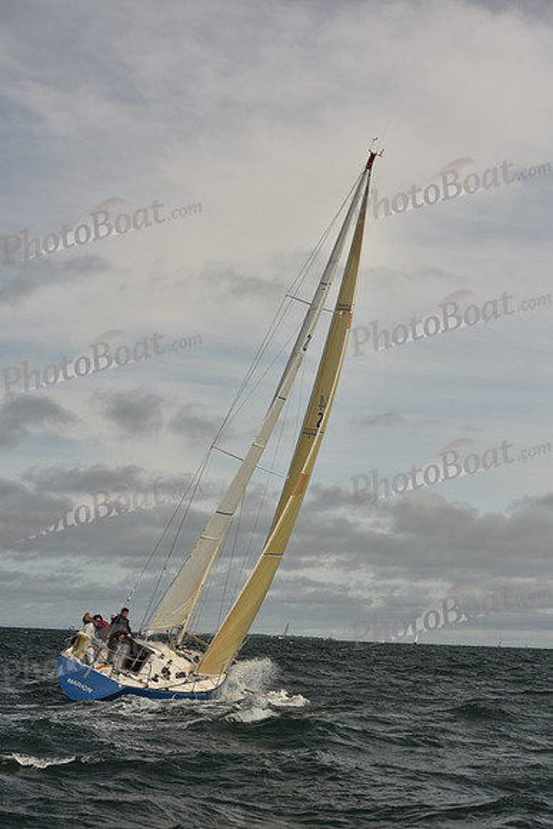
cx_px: 276
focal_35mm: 70
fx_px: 1612
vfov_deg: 28.8
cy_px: 414
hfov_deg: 19.5
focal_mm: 70
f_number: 8
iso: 320
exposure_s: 1/1000
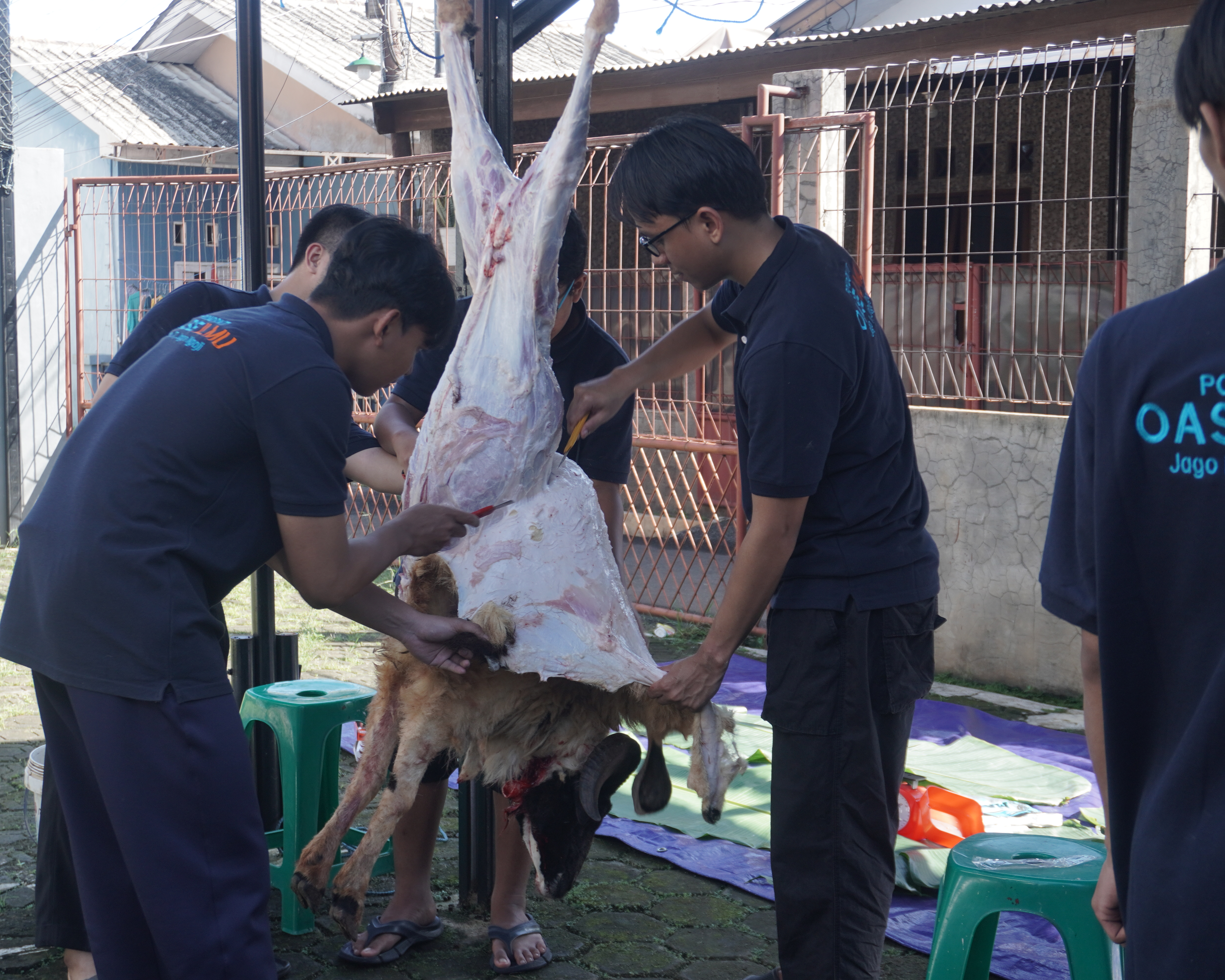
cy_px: 489
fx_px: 1906
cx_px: 523
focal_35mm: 53
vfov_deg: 28.8
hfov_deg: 35.6
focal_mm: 31
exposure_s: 1/60
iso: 200
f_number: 5.6
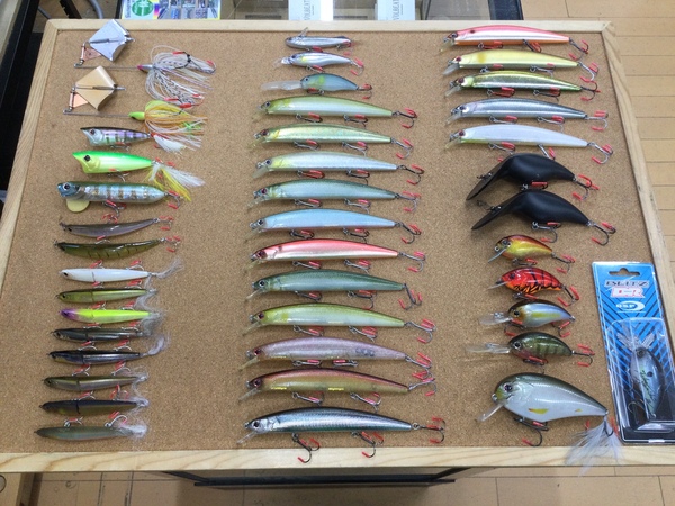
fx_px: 604
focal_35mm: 31
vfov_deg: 45.4
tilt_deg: -67.5
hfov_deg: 58.4
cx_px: 338
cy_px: 253
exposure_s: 1/30
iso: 32
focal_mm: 3.3
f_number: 2.4
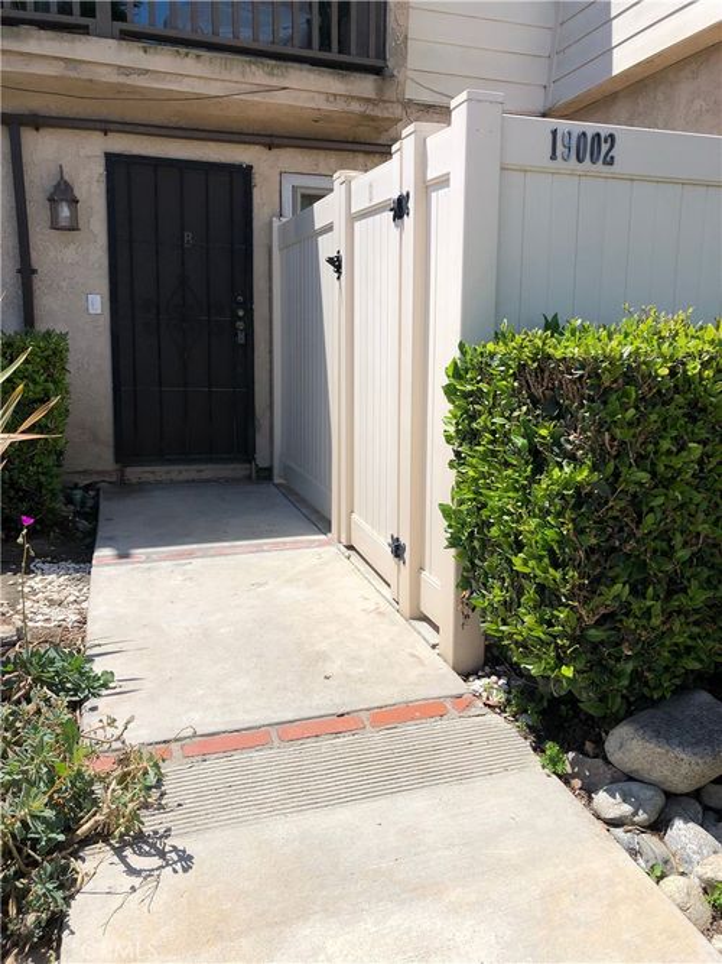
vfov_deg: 63.5
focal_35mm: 28
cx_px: 361
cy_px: 482
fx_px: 779
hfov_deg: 49.7
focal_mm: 4
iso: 20
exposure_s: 1/2558
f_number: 1.8
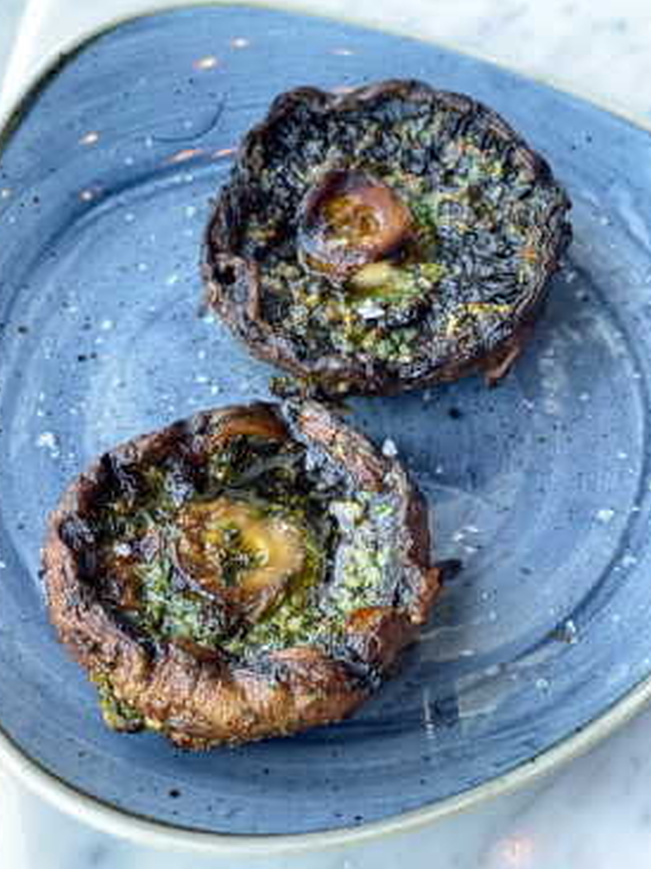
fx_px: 1757
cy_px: 472
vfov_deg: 27.8
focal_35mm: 70
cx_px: 321
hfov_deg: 21.0
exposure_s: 1/35
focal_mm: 7.5
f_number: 2.2
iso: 125
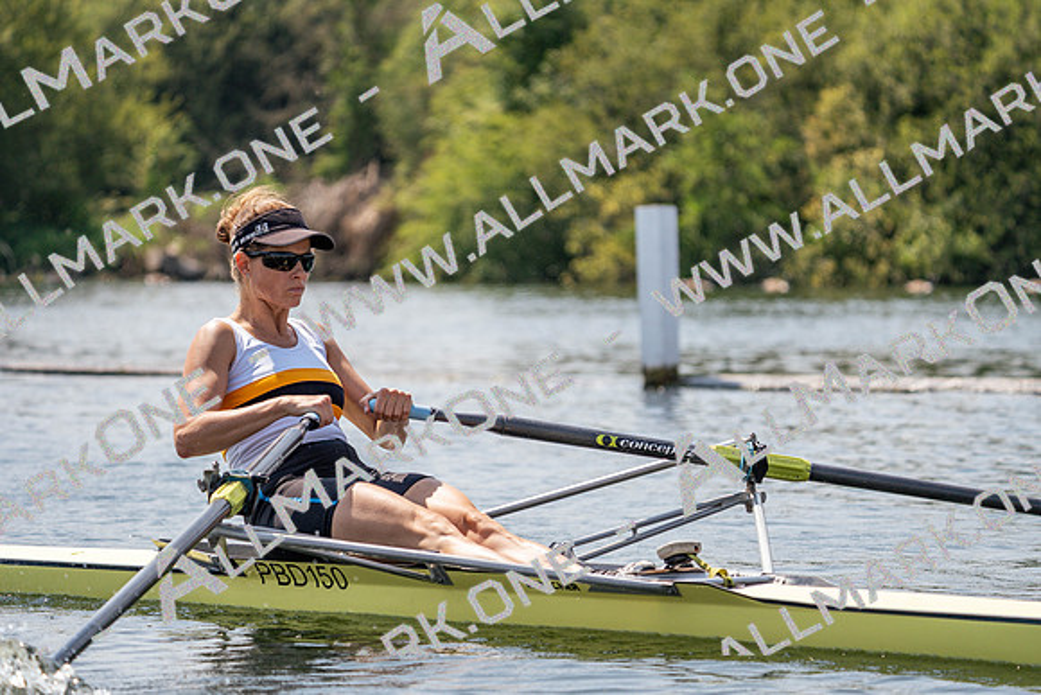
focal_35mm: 200
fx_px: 5784
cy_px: 348
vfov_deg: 6.9
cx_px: 520
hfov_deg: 10.3
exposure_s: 1/1600
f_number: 5.6
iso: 200
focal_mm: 200
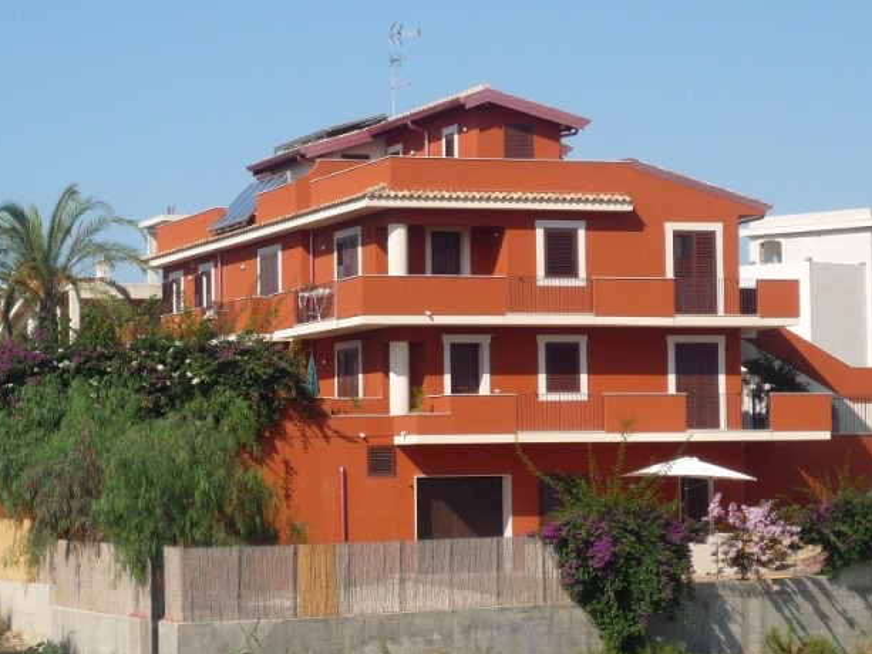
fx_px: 3023
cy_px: 317
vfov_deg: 12.4
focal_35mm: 120
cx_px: 422
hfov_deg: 16.4
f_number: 4.9
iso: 100
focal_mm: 11.3
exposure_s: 1/640
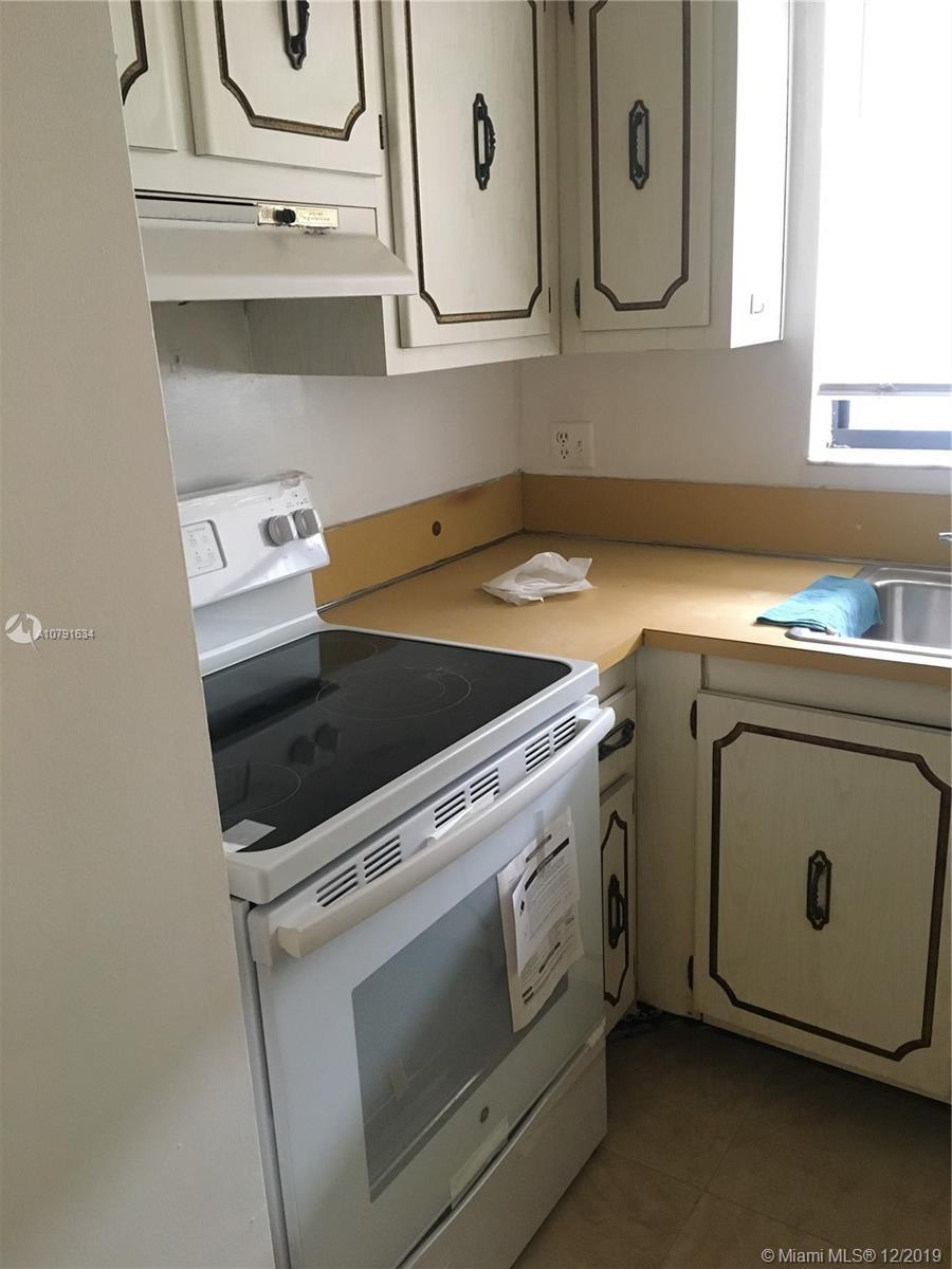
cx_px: 476
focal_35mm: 29
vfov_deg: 61.7
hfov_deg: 48.2
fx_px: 1063
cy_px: 634
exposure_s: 1/20
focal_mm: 4.15
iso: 200
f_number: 2.2
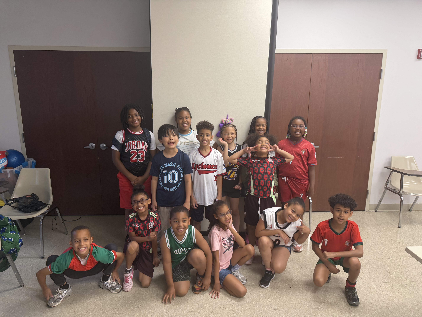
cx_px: 211
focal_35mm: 24
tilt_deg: -12.3
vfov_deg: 56.8
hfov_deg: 71.6
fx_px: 293
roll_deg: +0.3
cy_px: 158
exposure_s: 1/60
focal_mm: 6.76
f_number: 1.78
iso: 160
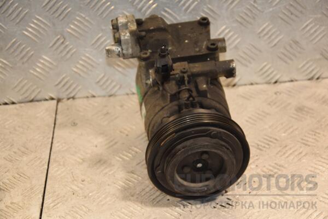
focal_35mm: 87
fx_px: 793
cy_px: 110
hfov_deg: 23.4
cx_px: 164
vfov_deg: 15.7
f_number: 5
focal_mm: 58
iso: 800
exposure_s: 1/160
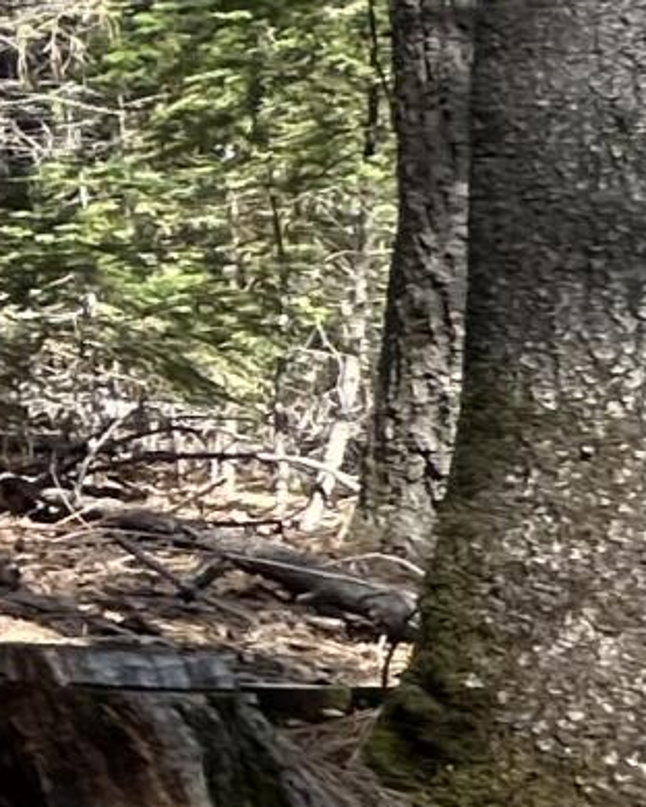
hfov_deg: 7.2
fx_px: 2509
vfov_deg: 18.3
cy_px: 451
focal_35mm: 105
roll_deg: +2.3
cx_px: -2253
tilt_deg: +3.9
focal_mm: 2.22
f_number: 2.2
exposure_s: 1/140
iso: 40
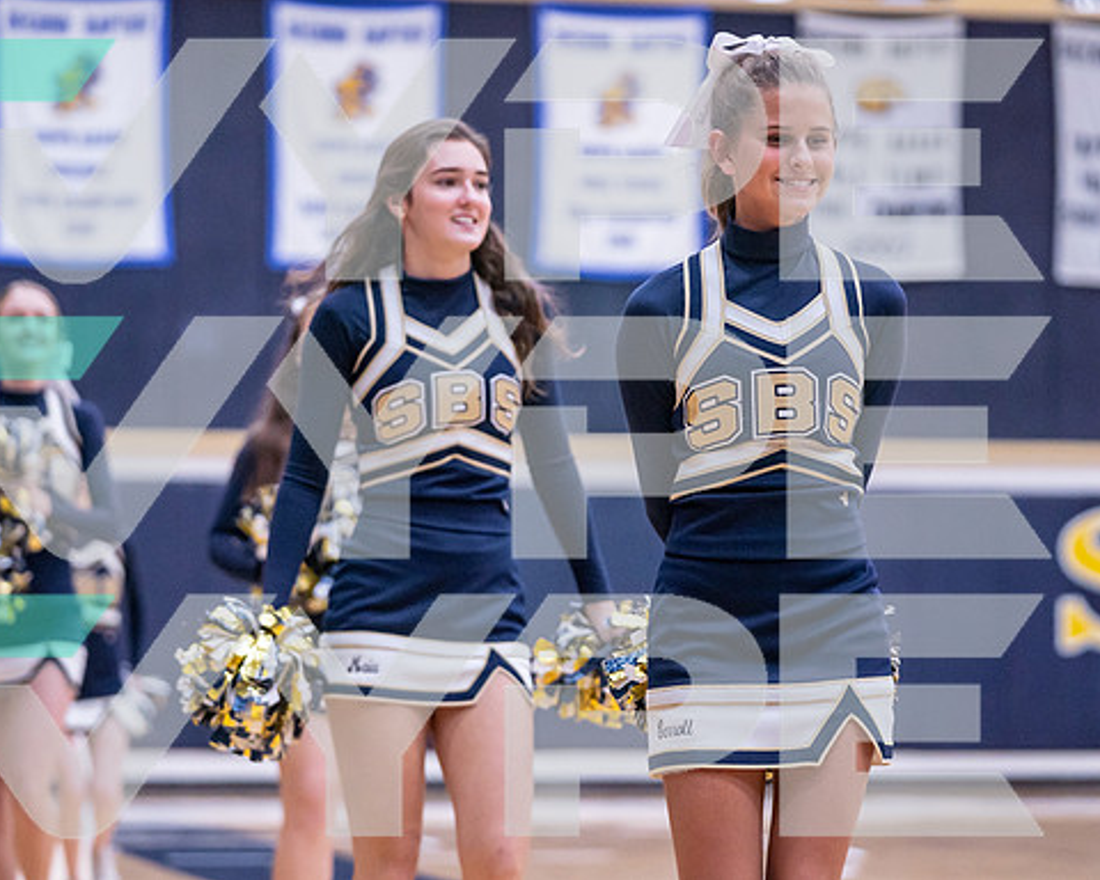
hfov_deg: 14.7
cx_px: 548
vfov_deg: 11.8
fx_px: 4265
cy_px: 421
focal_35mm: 131
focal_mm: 99
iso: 2000
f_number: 2.8
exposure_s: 1/1250
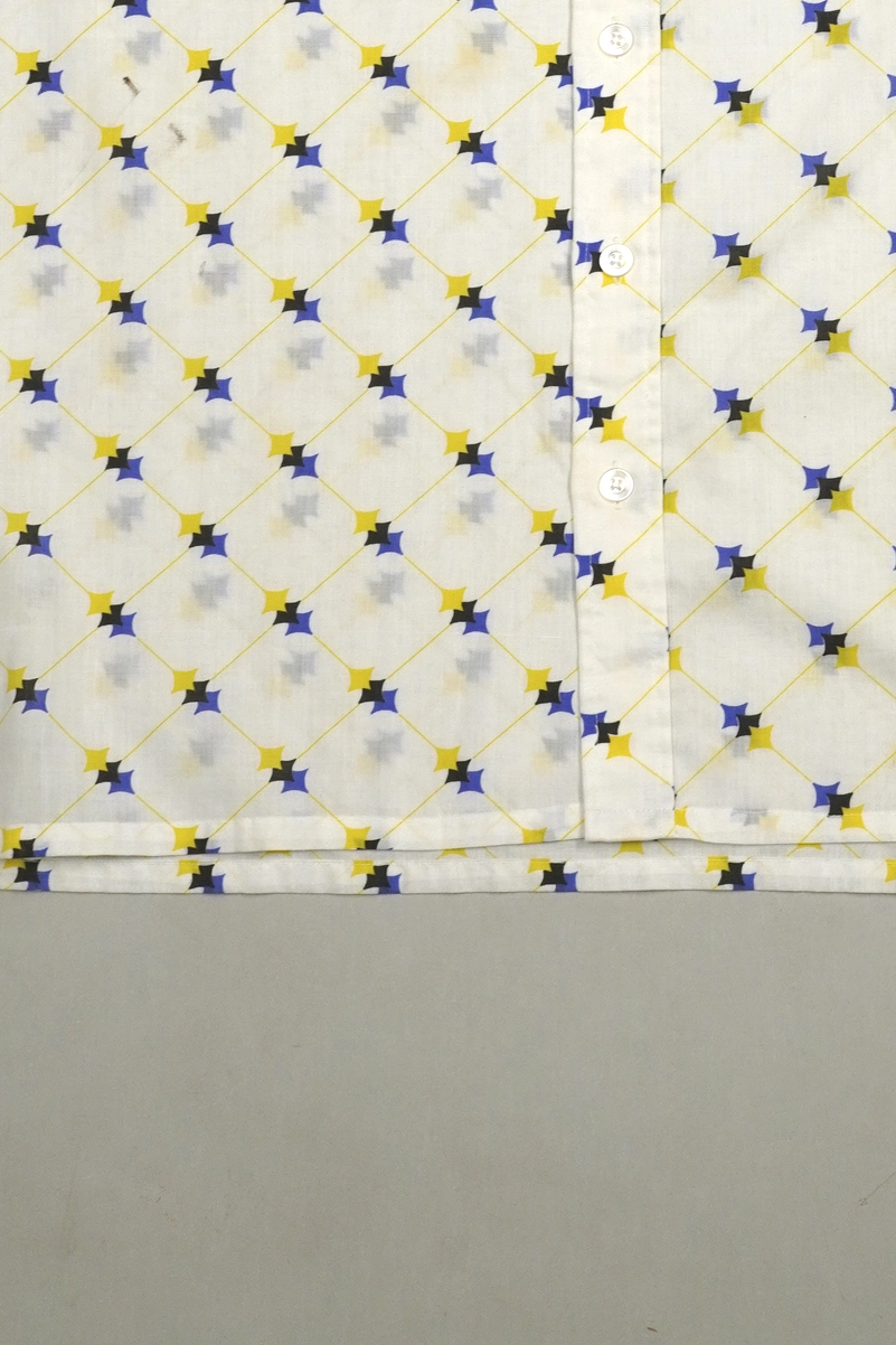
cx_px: 668
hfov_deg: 11.9
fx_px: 4294
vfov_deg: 17.4
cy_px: 38
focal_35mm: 115
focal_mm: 32
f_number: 7.1
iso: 400
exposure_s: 1/80
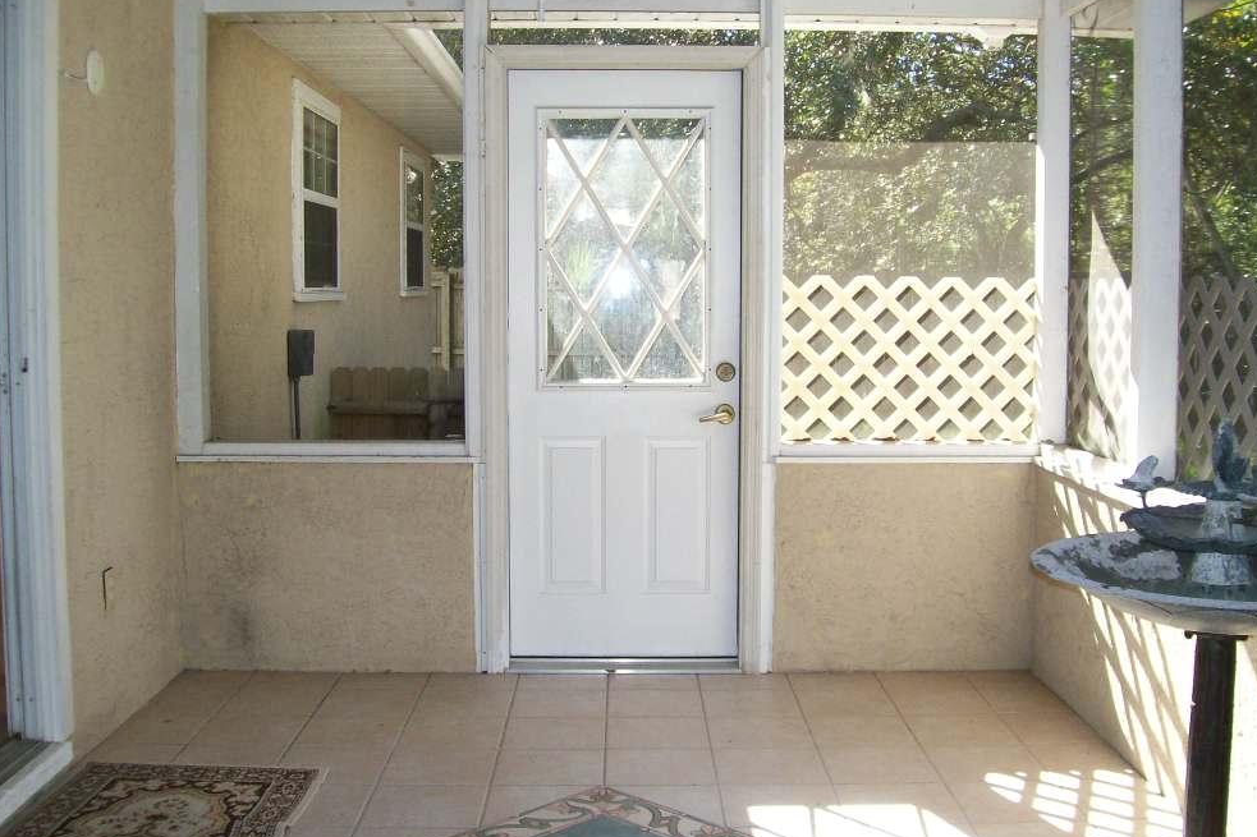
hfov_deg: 49.6
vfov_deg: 34.2
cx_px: 629
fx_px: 1361
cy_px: 395
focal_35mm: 39
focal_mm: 6
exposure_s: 1/275
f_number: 2.7
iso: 140
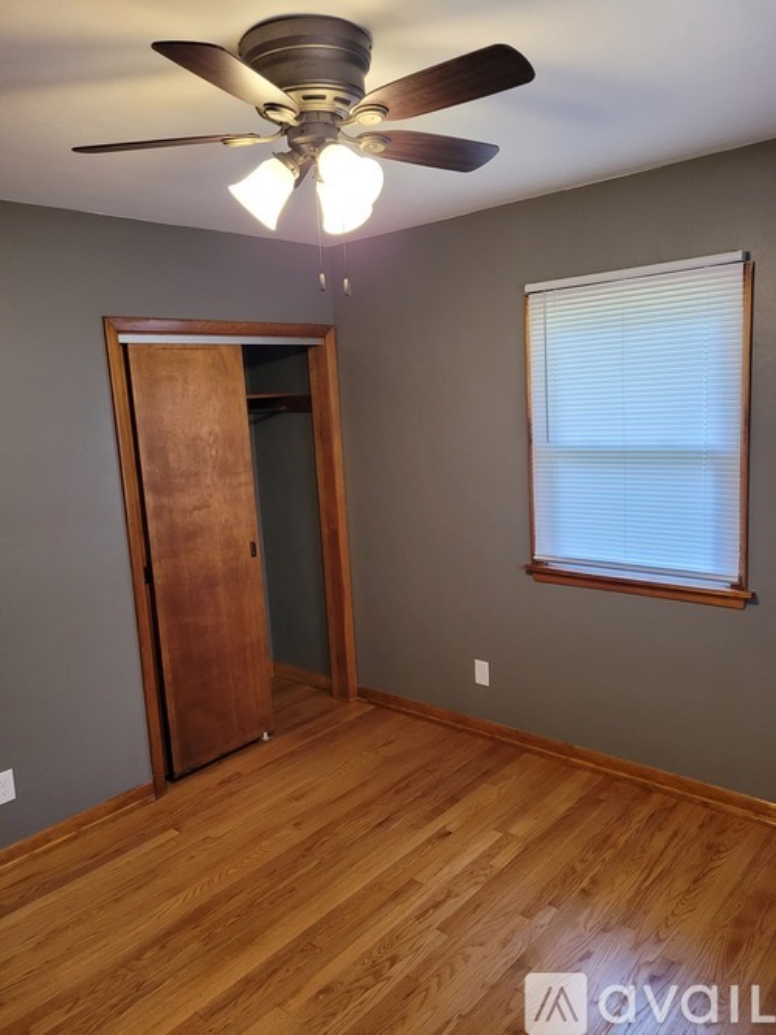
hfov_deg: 53.0
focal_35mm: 26
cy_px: 518
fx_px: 777
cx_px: 388
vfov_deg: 67.3
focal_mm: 5.4
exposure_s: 1/120
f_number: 1.8
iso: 250
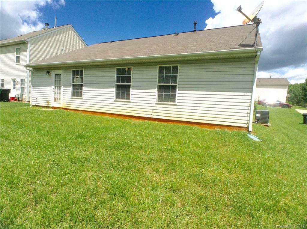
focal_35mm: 33
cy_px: 114
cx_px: 154
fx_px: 292
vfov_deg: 42.8
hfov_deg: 55.4
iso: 25
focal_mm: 3.3
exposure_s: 1/1449
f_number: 2.4
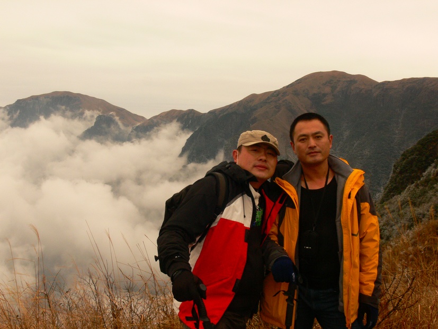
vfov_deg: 40.7
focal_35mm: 35
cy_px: 164
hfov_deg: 52.6
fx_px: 443
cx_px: 219
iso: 200
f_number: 11
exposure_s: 1/100
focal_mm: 7.4
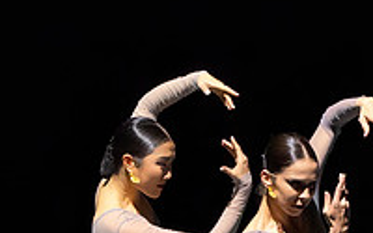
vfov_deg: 1.1
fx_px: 12443
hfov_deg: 1.7
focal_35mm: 1224
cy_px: 395
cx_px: 612
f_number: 8
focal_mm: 300
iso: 10000
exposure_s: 1/400
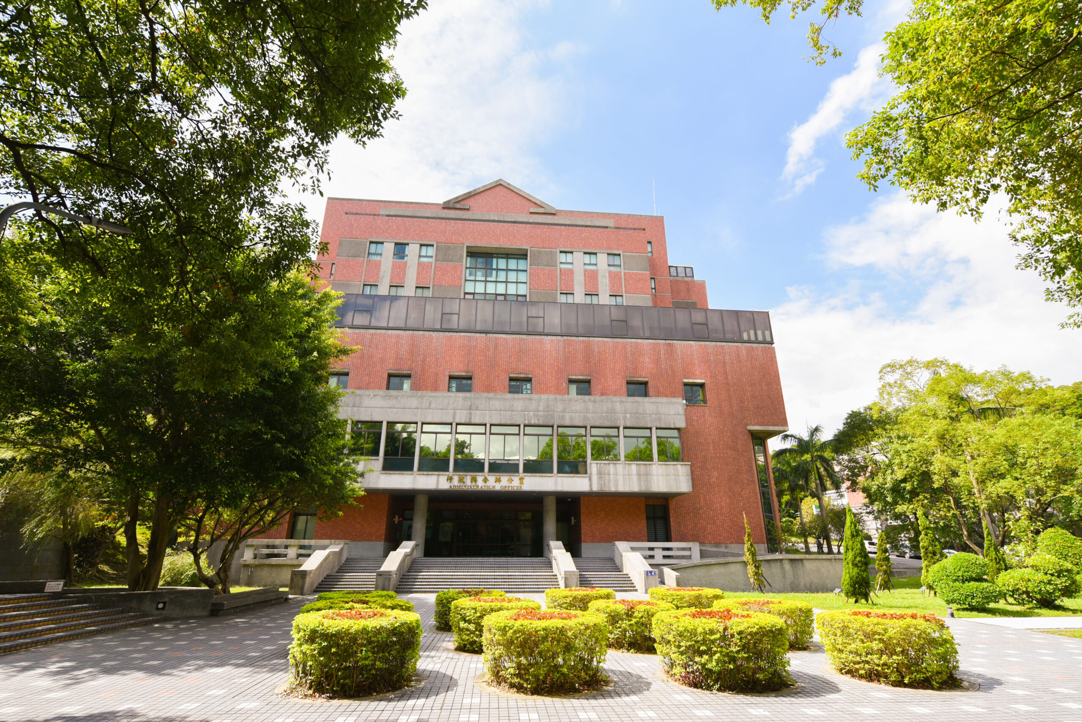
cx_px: 541
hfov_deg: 93.3
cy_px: 361
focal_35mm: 17
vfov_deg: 70.5
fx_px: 511
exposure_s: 1/4000
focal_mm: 17
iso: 500
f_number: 4
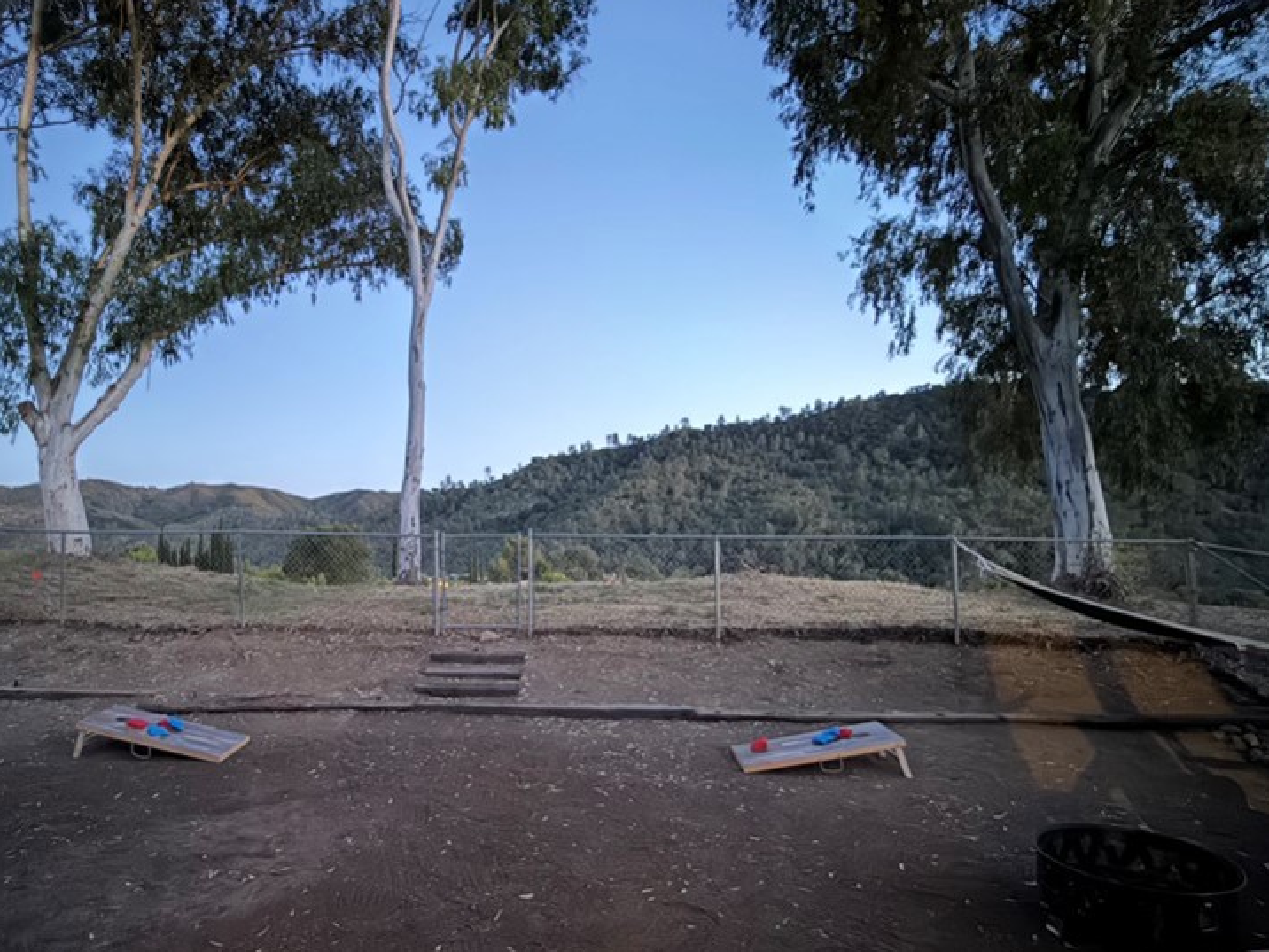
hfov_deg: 81.4
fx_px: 733
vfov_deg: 66.0
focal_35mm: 20
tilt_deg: +2.6
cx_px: 557
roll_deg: +0.7
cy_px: 463
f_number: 2.2
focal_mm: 2.22
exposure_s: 1/6
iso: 2000
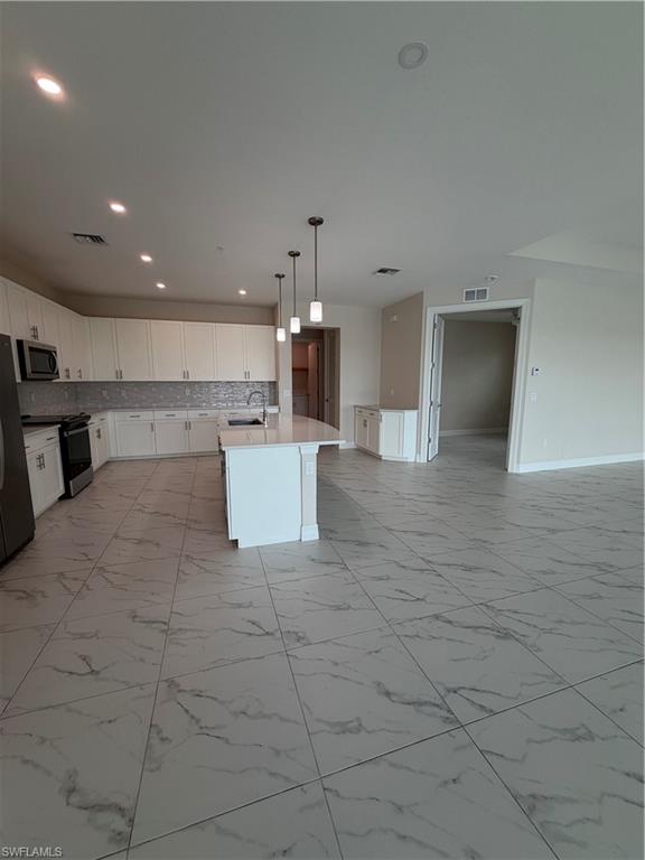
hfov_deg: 85.7
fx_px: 348
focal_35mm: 14
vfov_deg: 102.1
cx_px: 322
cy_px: 430
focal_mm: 2.22
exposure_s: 1/120
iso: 80
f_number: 2.2
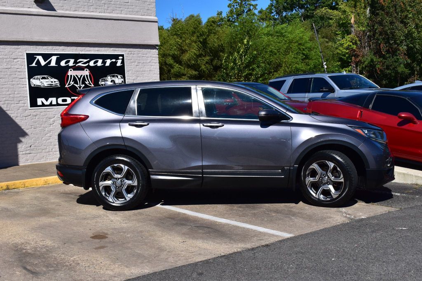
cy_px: 140
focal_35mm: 46
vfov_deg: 28.9
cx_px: 211
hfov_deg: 42.3
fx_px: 545
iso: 220
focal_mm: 31
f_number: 11
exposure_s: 1/500
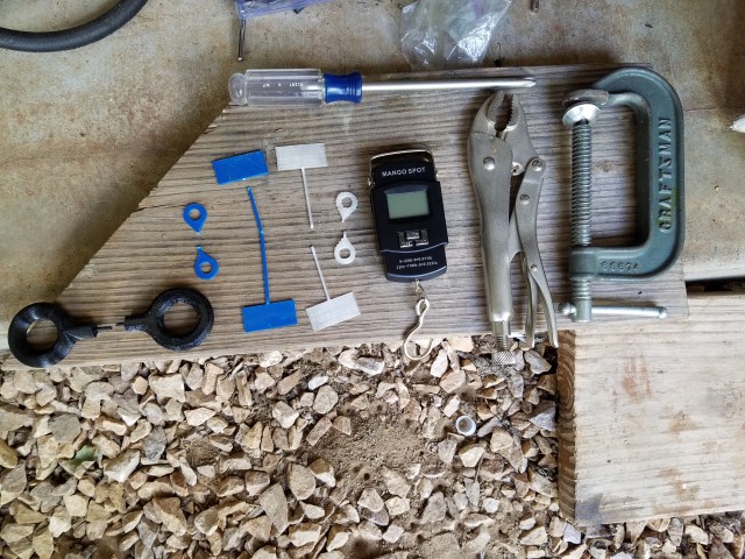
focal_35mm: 26
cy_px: 280
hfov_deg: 67.3
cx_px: 372
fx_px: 560
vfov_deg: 53.1
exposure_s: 1/50
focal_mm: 4.2
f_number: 1.7
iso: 80
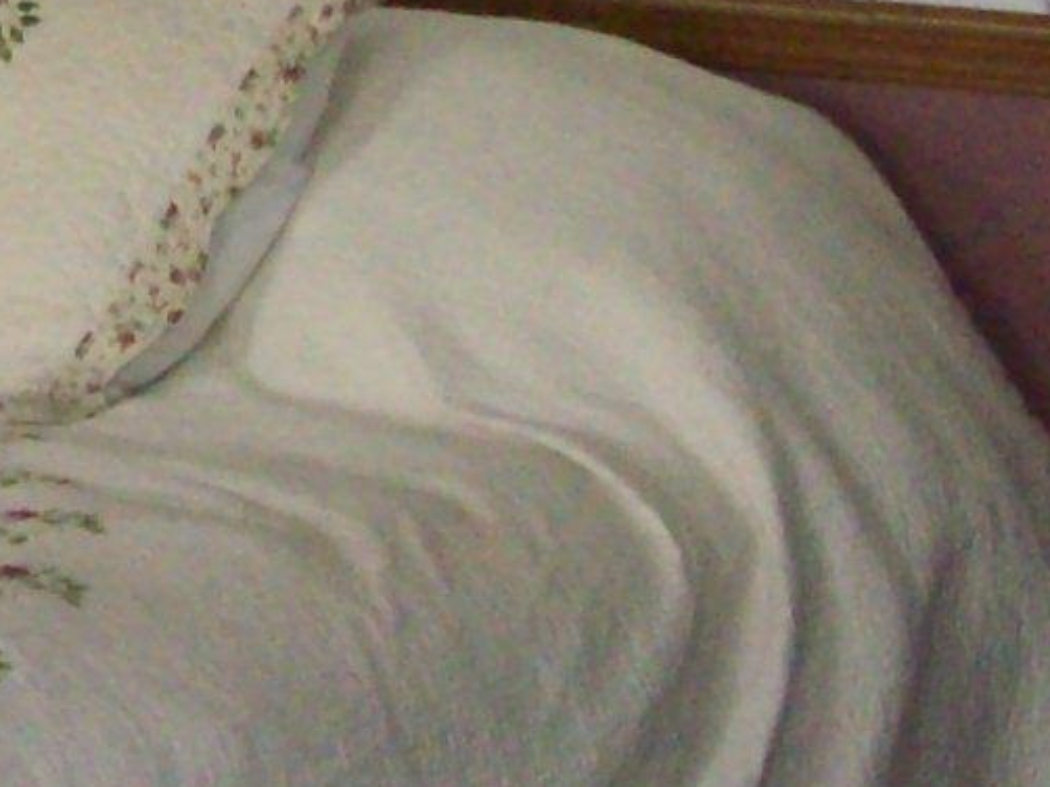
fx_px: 4457
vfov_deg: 10.0
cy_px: 10
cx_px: -341
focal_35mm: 147
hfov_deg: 13.0
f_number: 2.7
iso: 400
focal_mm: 6
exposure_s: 1/128
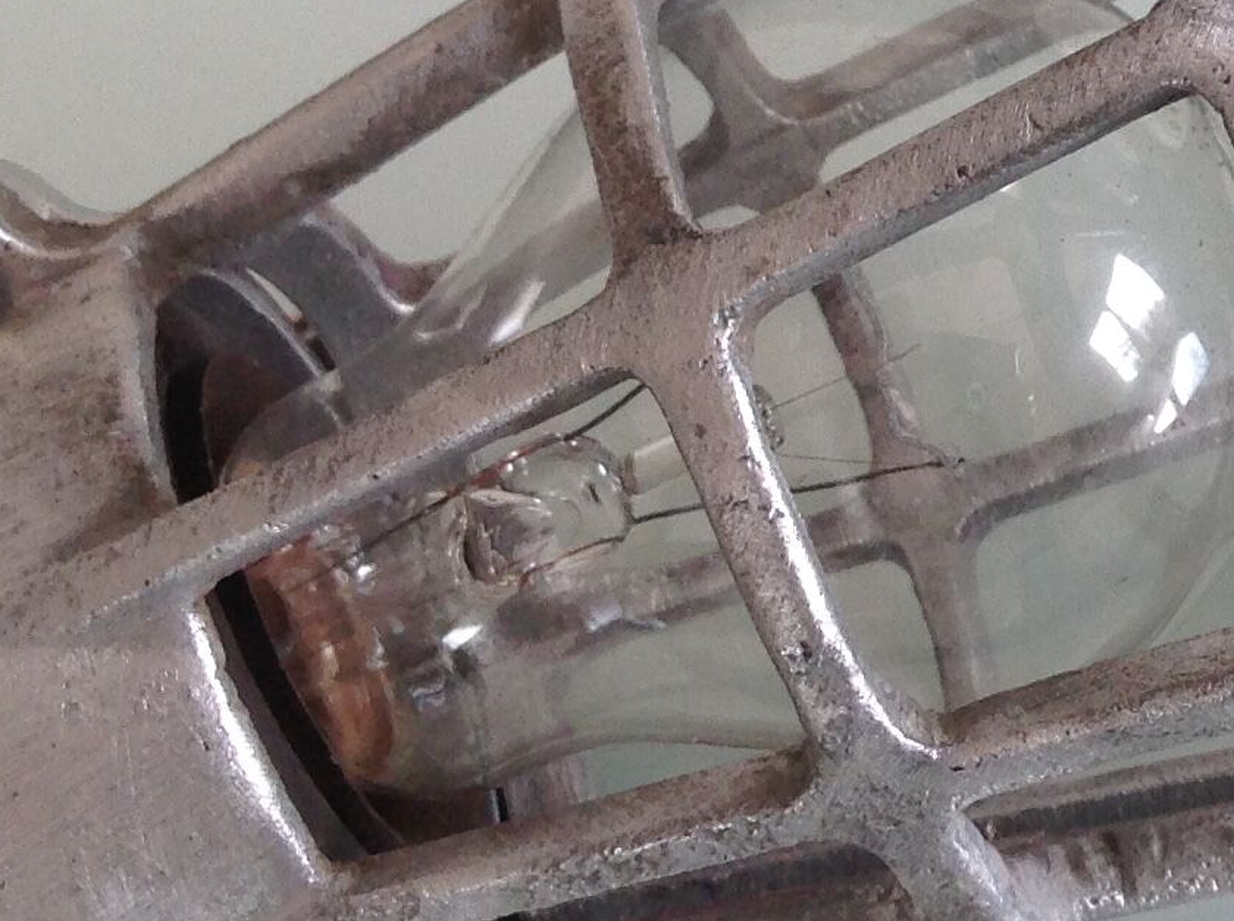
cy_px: -3
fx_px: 3843
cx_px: 1612
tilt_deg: -47.5
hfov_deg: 17.1
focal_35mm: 108
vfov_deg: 13.5
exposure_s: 1/120
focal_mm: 4.28
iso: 64
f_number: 2.4
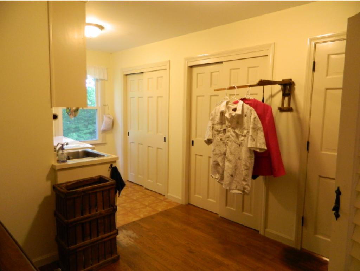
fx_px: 260
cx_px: 180
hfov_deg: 69.4
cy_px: 136
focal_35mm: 25
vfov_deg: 54.9
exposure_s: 1/30
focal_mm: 4.5
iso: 400
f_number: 3.1
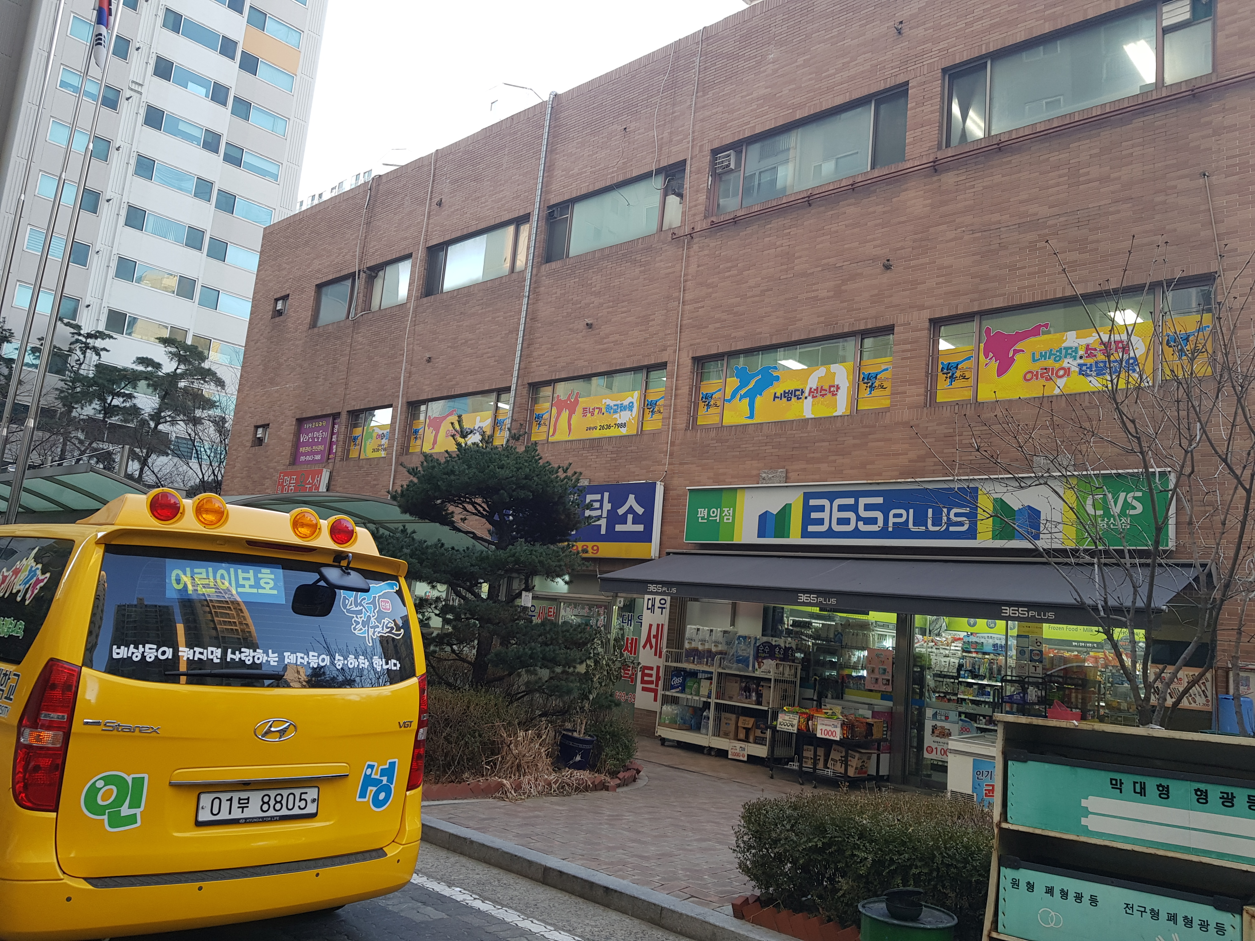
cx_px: 628
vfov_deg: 53.1
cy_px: 470
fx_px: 943
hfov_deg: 67.3
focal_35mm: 26
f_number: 1.7
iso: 50
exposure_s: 1/60
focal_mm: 4.3
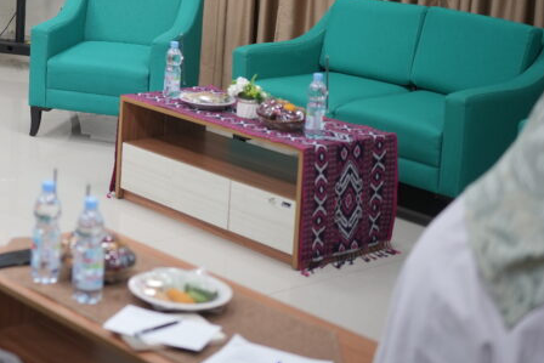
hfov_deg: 23.9
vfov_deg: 16.7
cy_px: -7
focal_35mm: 80
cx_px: -40
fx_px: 1209
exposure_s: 1/100
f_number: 1.6
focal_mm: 35
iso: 200
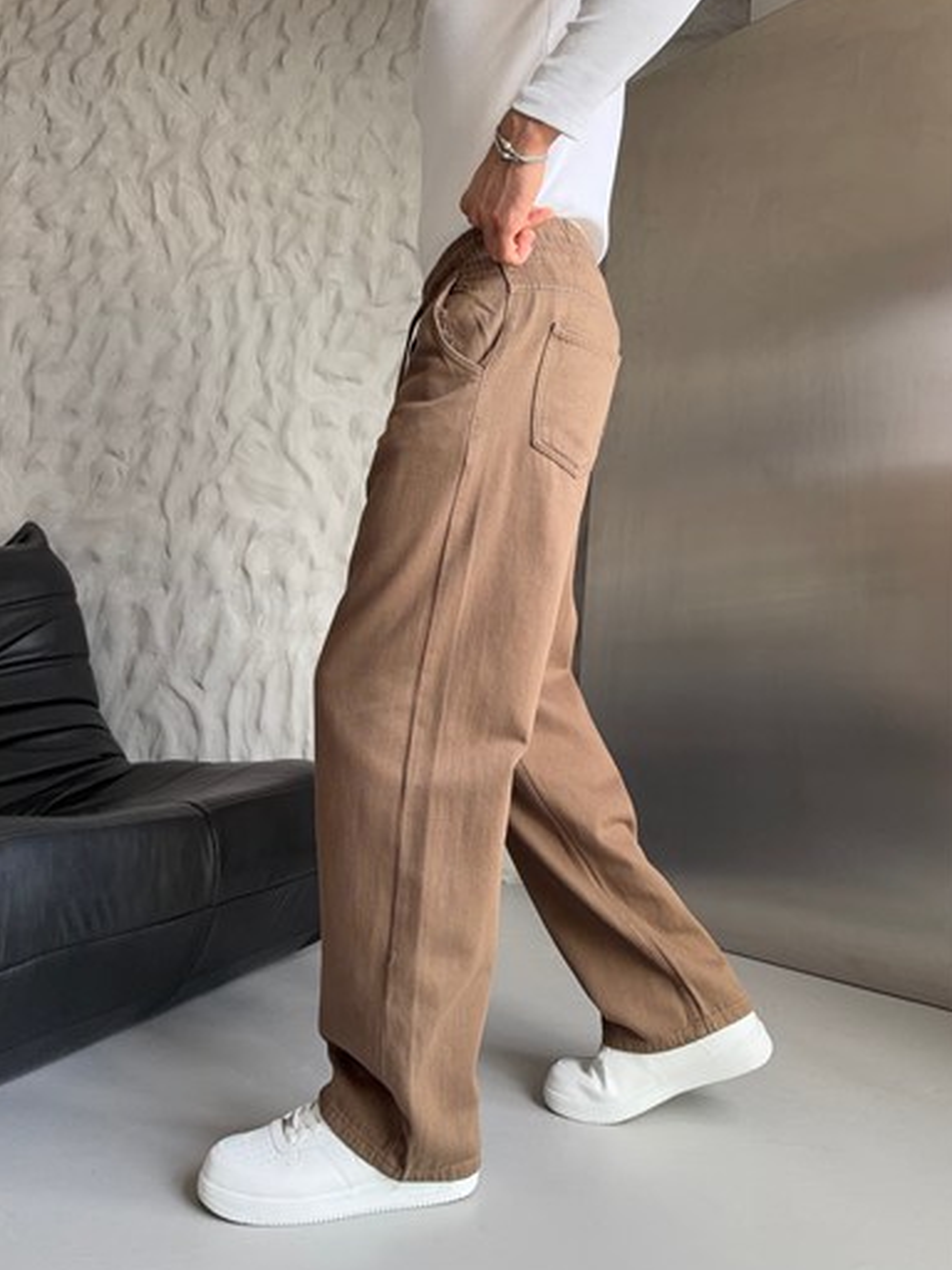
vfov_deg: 69.4
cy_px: 636
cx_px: 469
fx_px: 917
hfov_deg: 54.9
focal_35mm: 25
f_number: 1.8
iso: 160
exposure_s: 1/121
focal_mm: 6.93
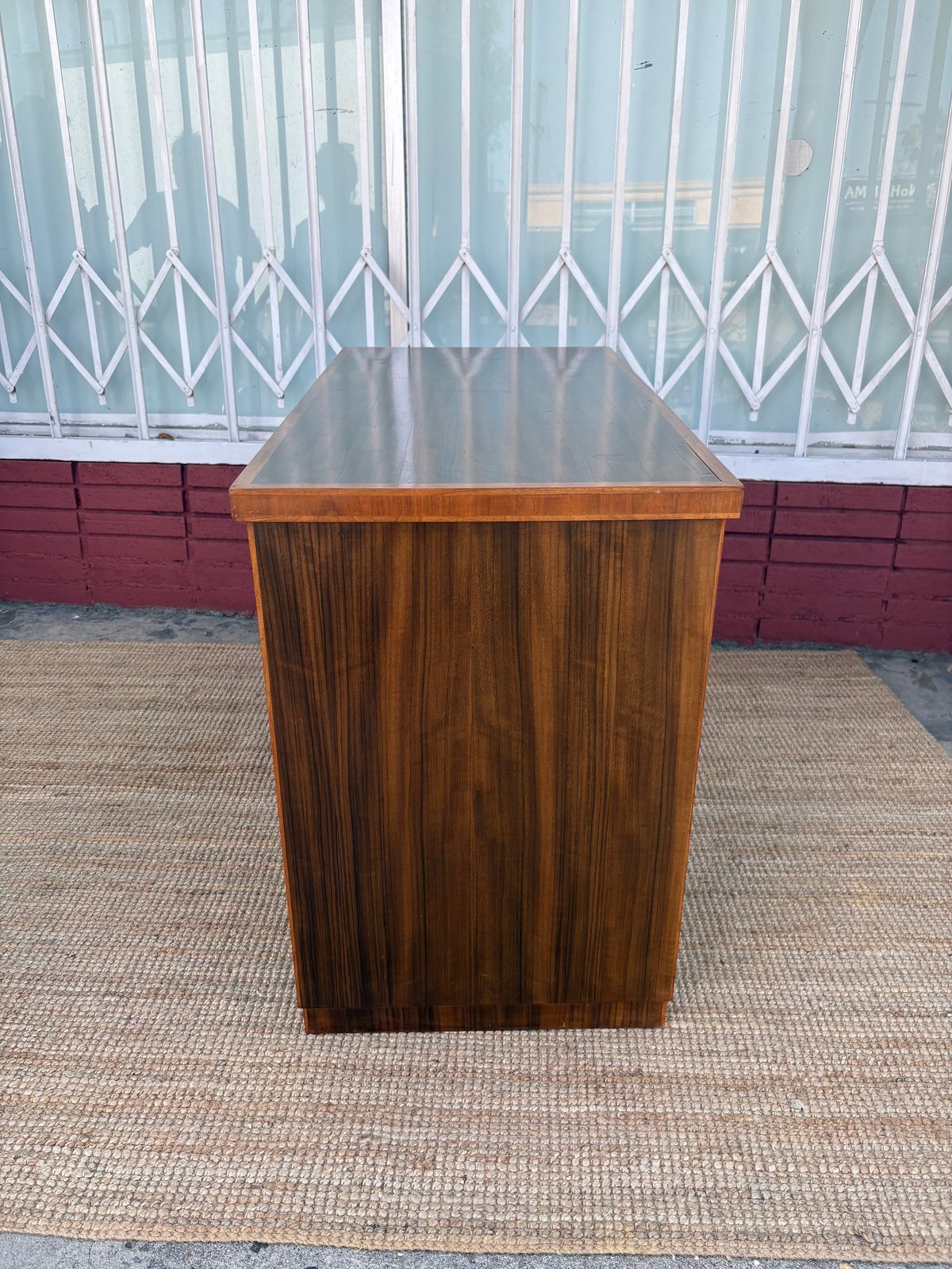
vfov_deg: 67.3
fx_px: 953
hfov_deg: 53.1
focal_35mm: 26
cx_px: 476
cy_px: 634
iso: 50
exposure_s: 1/447
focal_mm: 5.96
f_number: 1.6
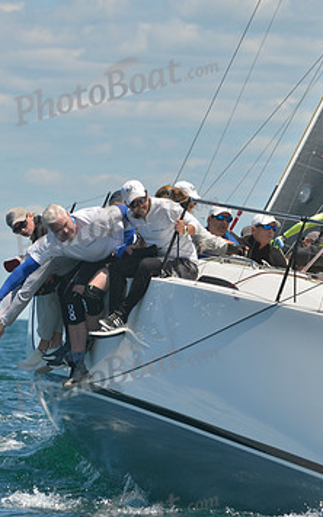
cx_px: 295
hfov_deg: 2.7
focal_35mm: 483
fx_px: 6800
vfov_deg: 4.3
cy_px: 277
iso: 280
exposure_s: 1/800
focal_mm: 290
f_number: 10
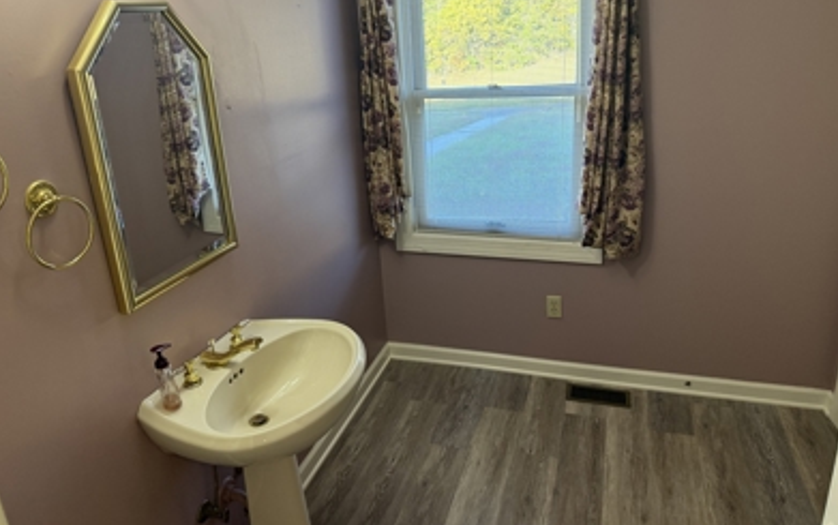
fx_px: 594
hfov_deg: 70.4
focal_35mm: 26
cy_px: 231
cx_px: 420
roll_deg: +3.6
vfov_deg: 47.6
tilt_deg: -18.7
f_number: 1.78
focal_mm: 6.76
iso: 200
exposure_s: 1/169
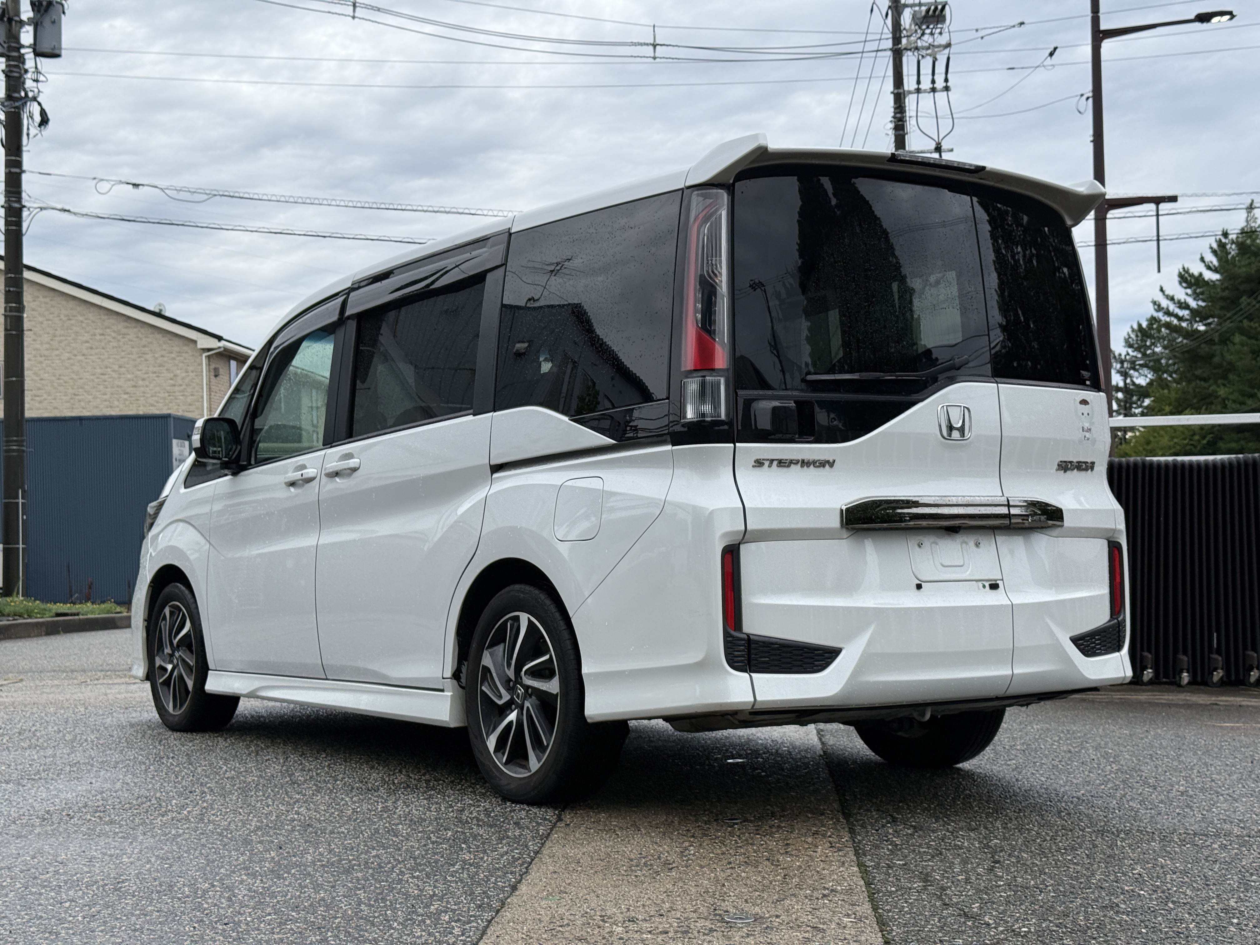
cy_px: 472
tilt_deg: +2.5
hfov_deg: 39.7
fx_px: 1747
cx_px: 630
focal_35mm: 48
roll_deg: +1.7
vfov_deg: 30.3
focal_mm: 6.76
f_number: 1.78
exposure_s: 1/1456
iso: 80
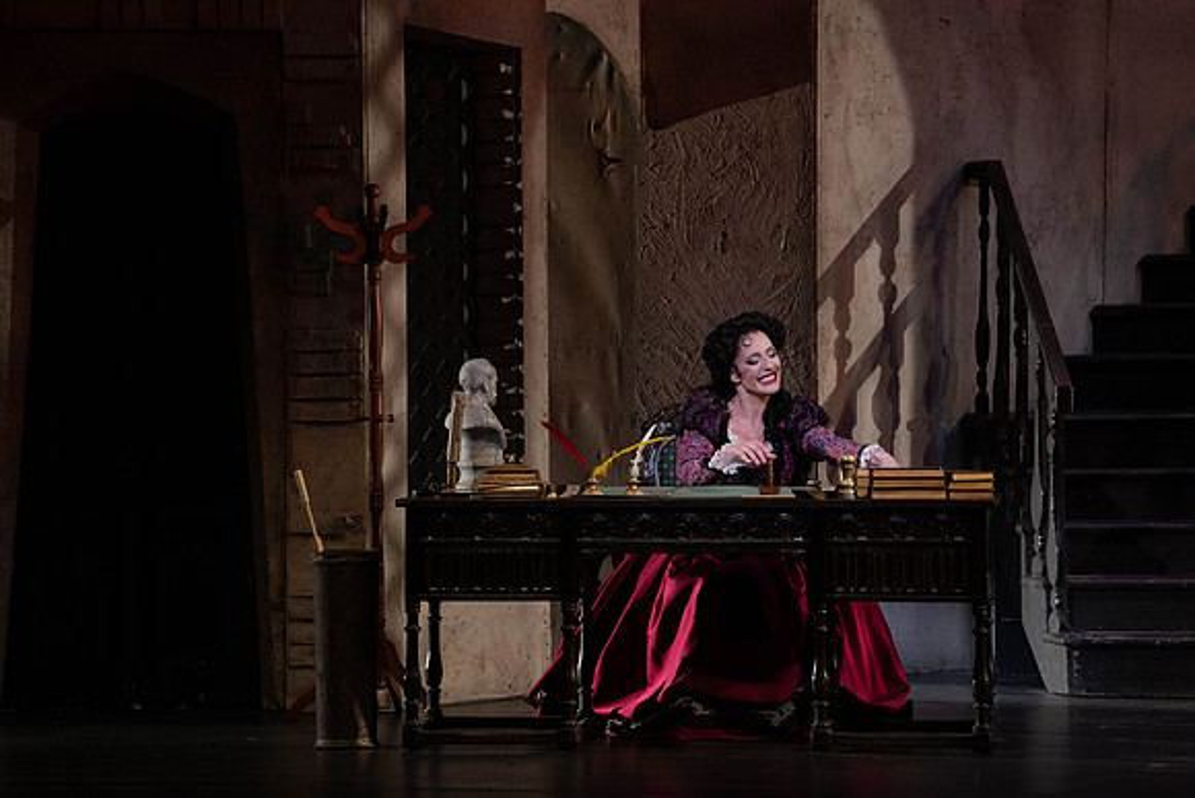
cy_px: 399
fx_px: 6640
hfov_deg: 10.3
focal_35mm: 200
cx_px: 598
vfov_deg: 6.9
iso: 3200
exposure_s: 1/250
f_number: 7.1
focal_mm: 200
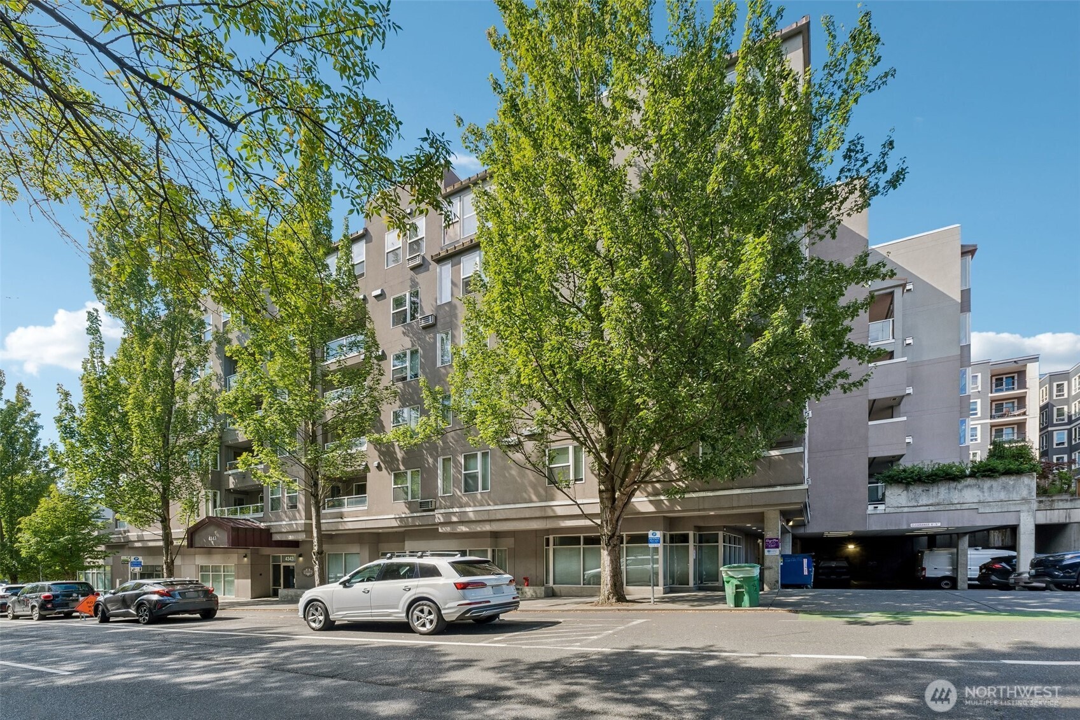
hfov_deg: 100.4
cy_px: 360
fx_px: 450
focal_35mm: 15
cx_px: 540
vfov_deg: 77.3
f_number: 9
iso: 100
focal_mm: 10
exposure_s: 1/40
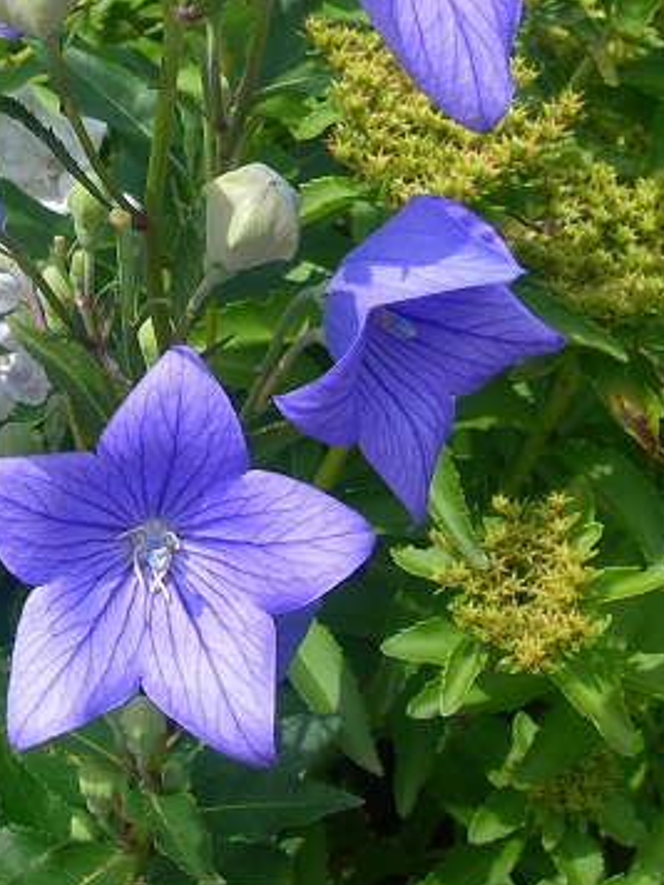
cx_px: 10
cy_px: -25
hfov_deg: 18.0
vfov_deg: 23.3
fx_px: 2046
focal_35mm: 80
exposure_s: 1/273
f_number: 4.8
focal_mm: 7.8
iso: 50
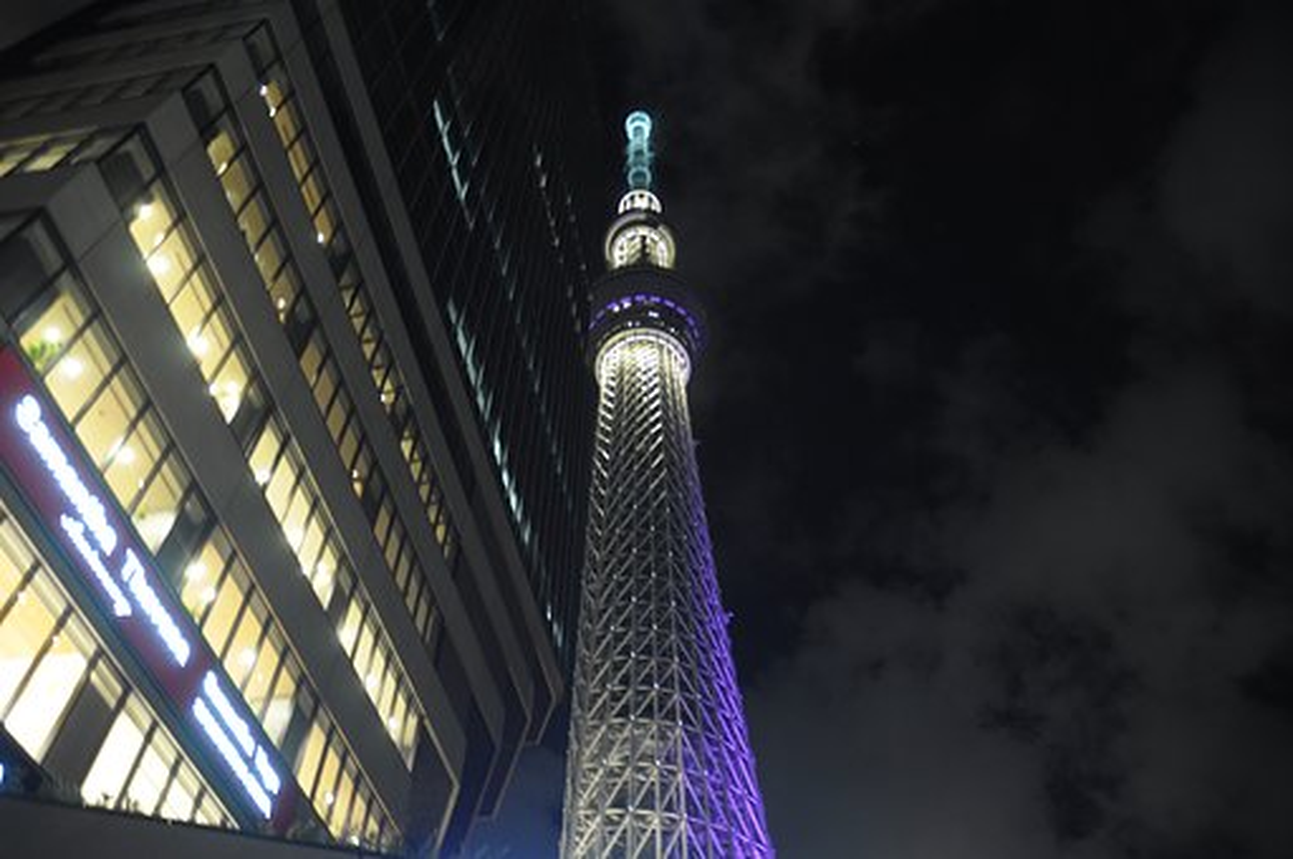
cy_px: 430
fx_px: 969
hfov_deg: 67.4
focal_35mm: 27
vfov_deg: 47.8
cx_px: 646
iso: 400
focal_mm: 18
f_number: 3.5
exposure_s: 1/3
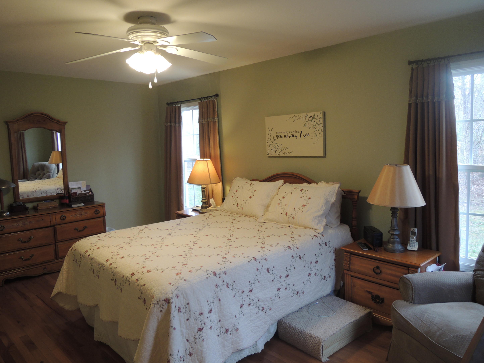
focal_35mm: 25
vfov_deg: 54.9
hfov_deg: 69.4
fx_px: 350
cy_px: 178
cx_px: 235
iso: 140
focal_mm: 4.3
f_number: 2.8
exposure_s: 1/30
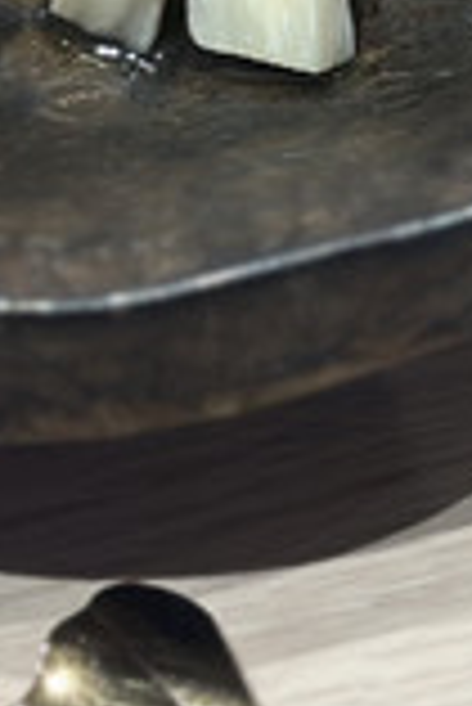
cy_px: -184
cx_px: 499
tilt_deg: -49.0
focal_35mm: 203
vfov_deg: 9.9
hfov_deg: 6.8
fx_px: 3983
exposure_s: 1/60
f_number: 1.78
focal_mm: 6.86
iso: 250
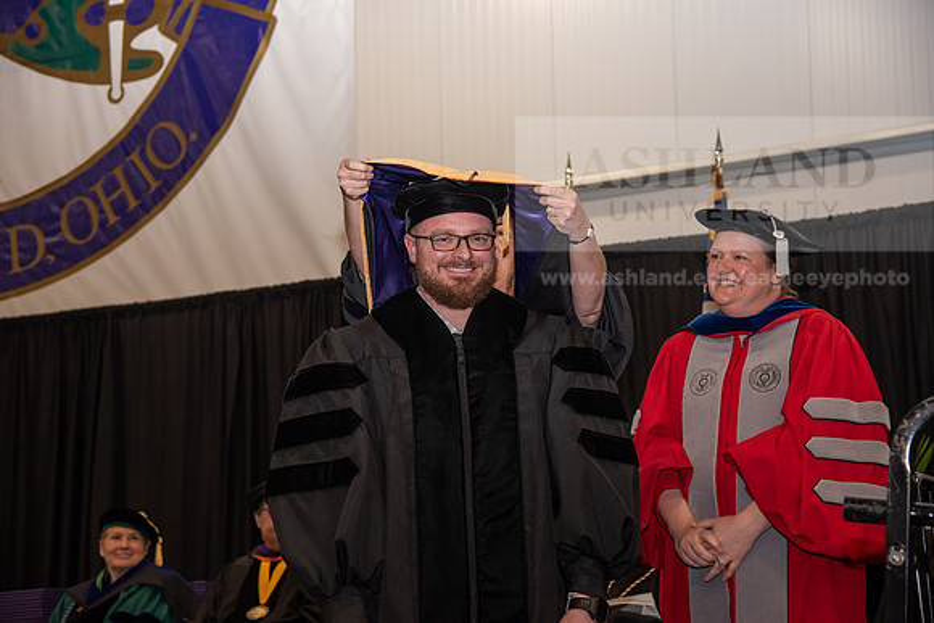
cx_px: 467
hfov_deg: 31.0
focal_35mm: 65
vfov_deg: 20.9
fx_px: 1687
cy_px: 312
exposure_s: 1/125
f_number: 5
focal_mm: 65
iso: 800
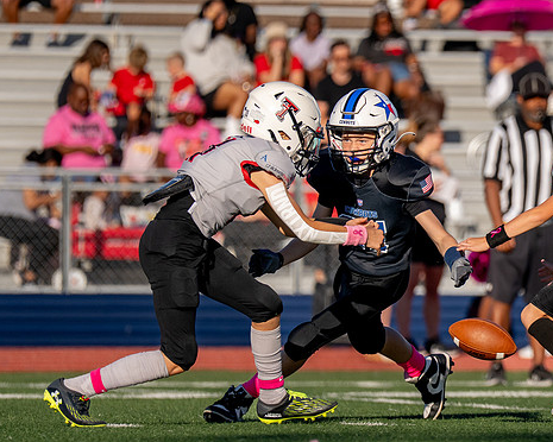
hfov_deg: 3.4
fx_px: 9198
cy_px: 266
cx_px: 636
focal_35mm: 562
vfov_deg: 2.8
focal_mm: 200
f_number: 2.8
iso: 160
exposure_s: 1/5000
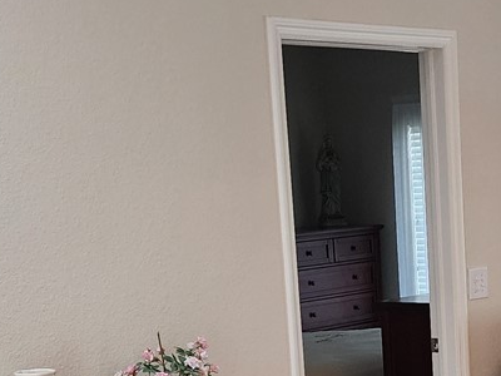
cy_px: 414
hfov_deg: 21.1
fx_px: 1332
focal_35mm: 92
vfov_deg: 15.6
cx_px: 382
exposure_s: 1/120
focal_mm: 6.4
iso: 400
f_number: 1.8
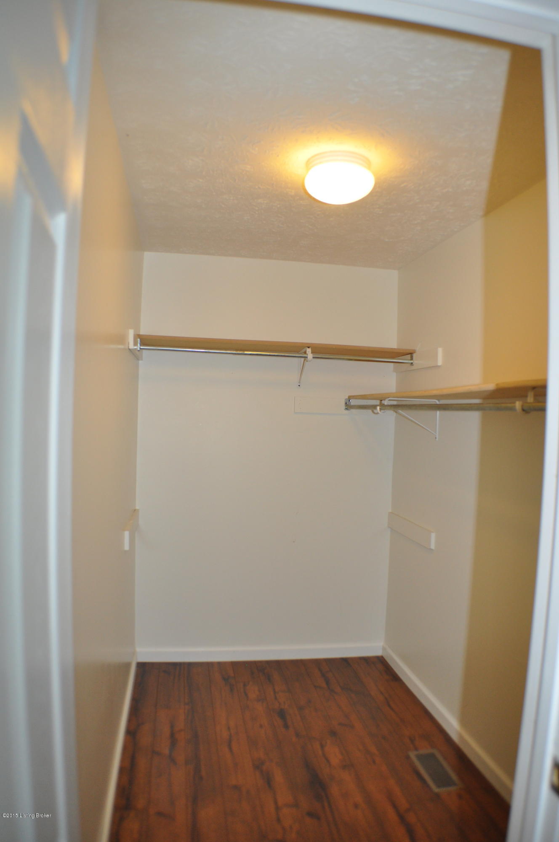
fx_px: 701
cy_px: 421
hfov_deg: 43.5
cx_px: 280
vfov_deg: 62.0
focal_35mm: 30
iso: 720
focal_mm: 20
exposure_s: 1/60
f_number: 4
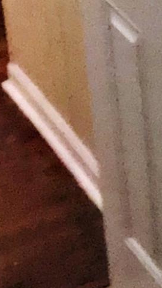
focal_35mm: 218
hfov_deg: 5.5
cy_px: -144
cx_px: -28
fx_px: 1665
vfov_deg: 9.6
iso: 500
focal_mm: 2.87
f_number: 2.2
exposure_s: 1/30
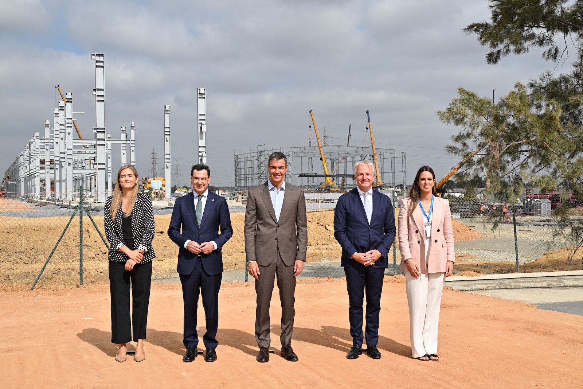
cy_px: 194
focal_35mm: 43
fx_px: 696
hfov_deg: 45.4
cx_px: 292
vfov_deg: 31.2
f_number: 11
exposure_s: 1/400
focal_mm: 43
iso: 160
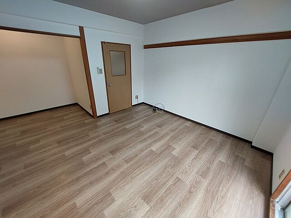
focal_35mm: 13
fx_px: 109
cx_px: 146
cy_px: 109
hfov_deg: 106.2
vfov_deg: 89.9
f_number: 2.2
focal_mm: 1.74
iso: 100
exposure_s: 1/60
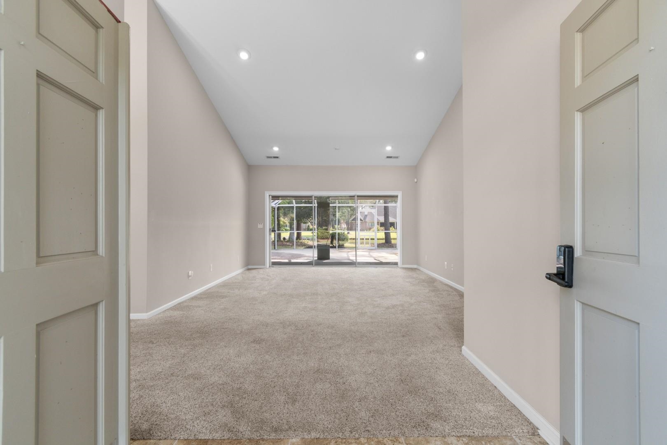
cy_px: 222
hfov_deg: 100.4
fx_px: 278
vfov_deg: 77.3
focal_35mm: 15
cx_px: 334
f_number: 4.5
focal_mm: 10
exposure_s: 1/13
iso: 100
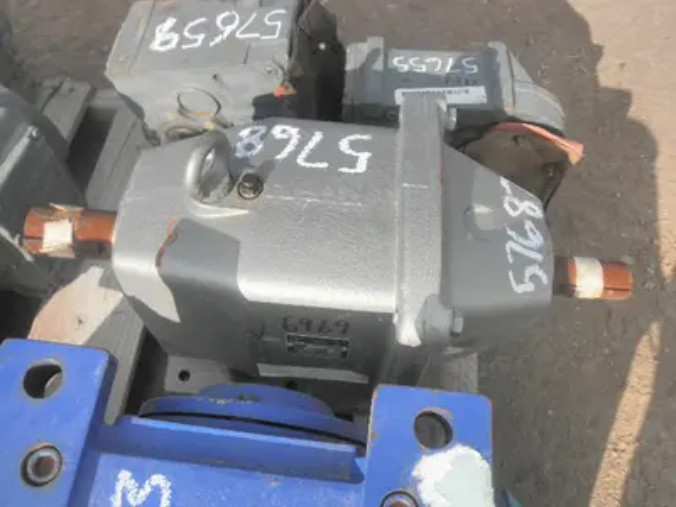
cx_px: 338
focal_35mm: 28
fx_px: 547
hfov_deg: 63.4
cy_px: 254
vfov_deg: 49.7
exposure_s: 1/125
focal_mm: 5
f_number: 8.5
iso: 64
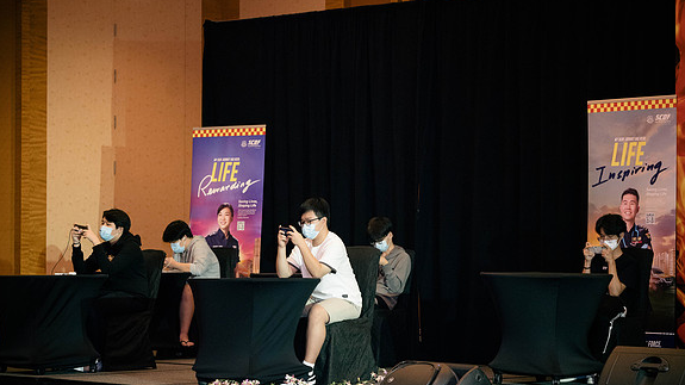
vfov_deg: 10.9
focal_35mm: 111
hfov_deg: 19.3
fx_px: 2015
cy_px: 195
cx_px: 343
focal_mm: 105
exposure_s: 1/125
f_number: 5.6
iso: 4000
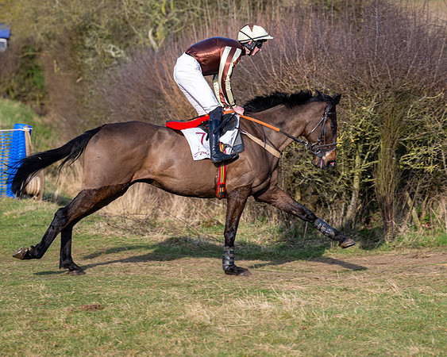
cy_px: 178
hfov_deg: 11.6
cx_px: 191
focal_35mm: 166
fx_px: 2199
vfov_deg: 9.3
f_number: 2.8
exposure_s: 1/1250
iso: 125
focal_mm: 97
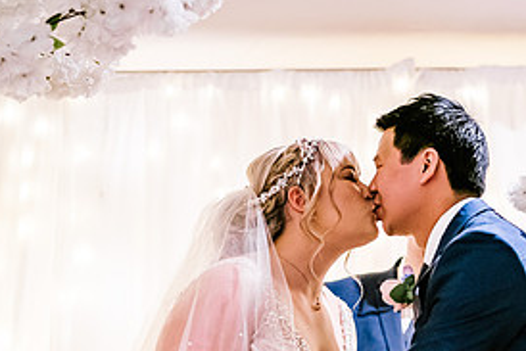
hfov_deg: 27.0
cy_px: 216
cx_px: 392
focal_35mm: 74
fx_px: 1082
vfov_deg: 18.4
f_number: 1.4
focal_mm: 35
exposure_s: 1/250
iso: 2500
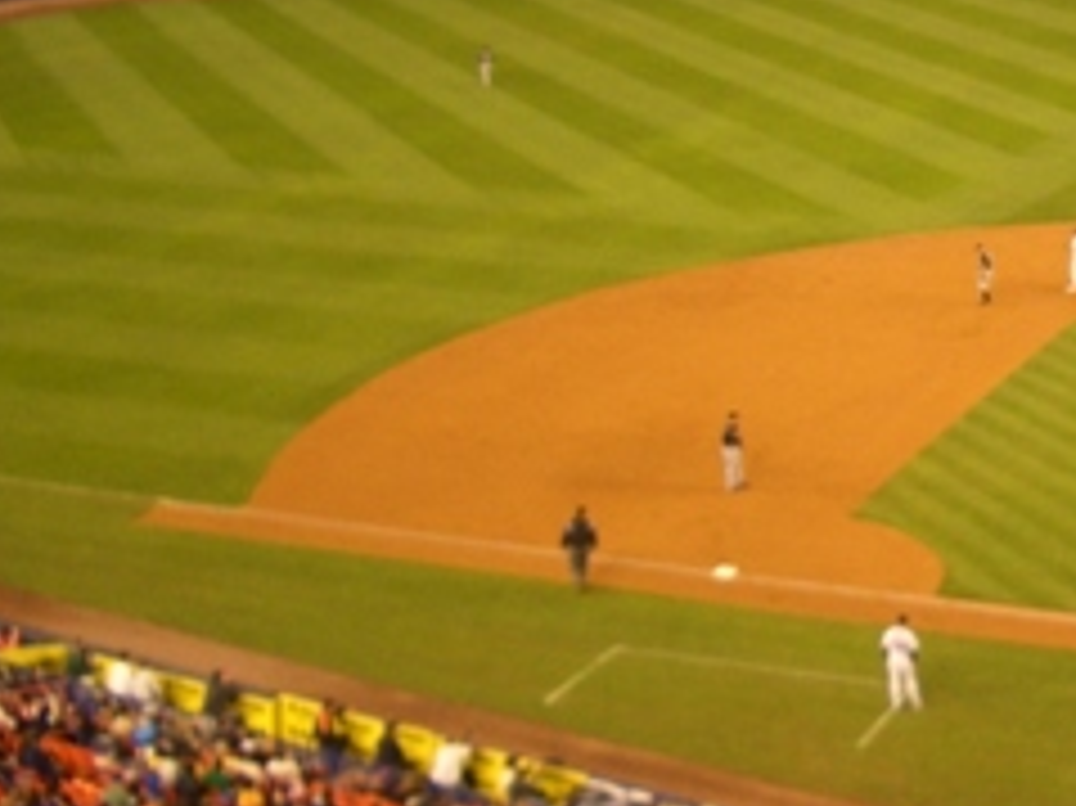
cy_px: 209
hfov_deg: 21.9
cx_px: 1017
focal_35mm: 87
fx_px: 2703
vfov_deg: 16.9
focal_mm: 5.8
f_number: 2.6
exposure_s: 1/60
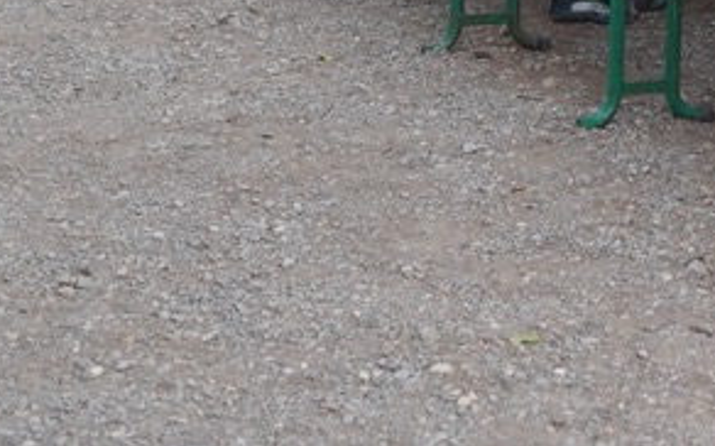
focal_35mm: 221
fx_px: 4308
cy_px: -597
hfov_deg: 9.3
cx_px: 908
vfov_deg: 5.7
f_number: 4
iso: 1250
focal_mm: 49.5
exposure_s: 1/160
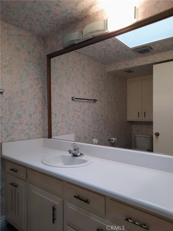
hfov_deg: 54.9
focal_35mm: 25
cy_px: 116
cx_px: 86
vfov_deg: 69.4
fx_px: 167
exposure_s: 1/60
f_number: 2
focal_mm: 4.6
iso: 320
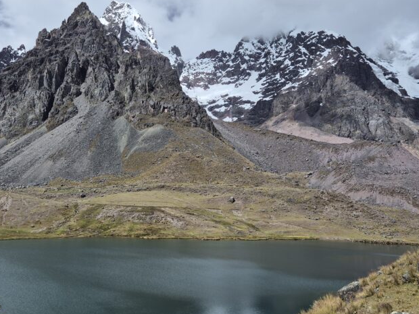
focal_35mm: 38
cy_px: 155
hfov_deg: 48.8
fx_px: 460
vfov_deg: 37.7
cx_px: 179
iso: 25
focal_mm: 5.4
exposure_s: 1/3152
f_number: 1.8
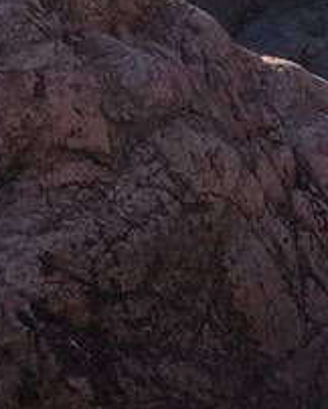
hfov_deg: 6.5
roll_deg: -0.7
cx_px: 879
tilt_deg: -7.5
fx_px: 2714
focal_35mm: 224
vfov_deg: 8.6
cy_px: 316
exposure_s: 1/1883
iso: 32
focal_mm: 4.15
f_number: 2.2
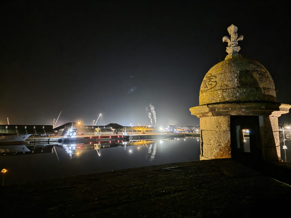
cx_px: 146
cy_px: 109
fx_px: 193
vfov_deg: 58.9
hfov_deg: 73.9
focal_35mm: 23
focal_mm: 6.3
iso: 3200
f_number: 1.7
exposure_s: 1/11.1
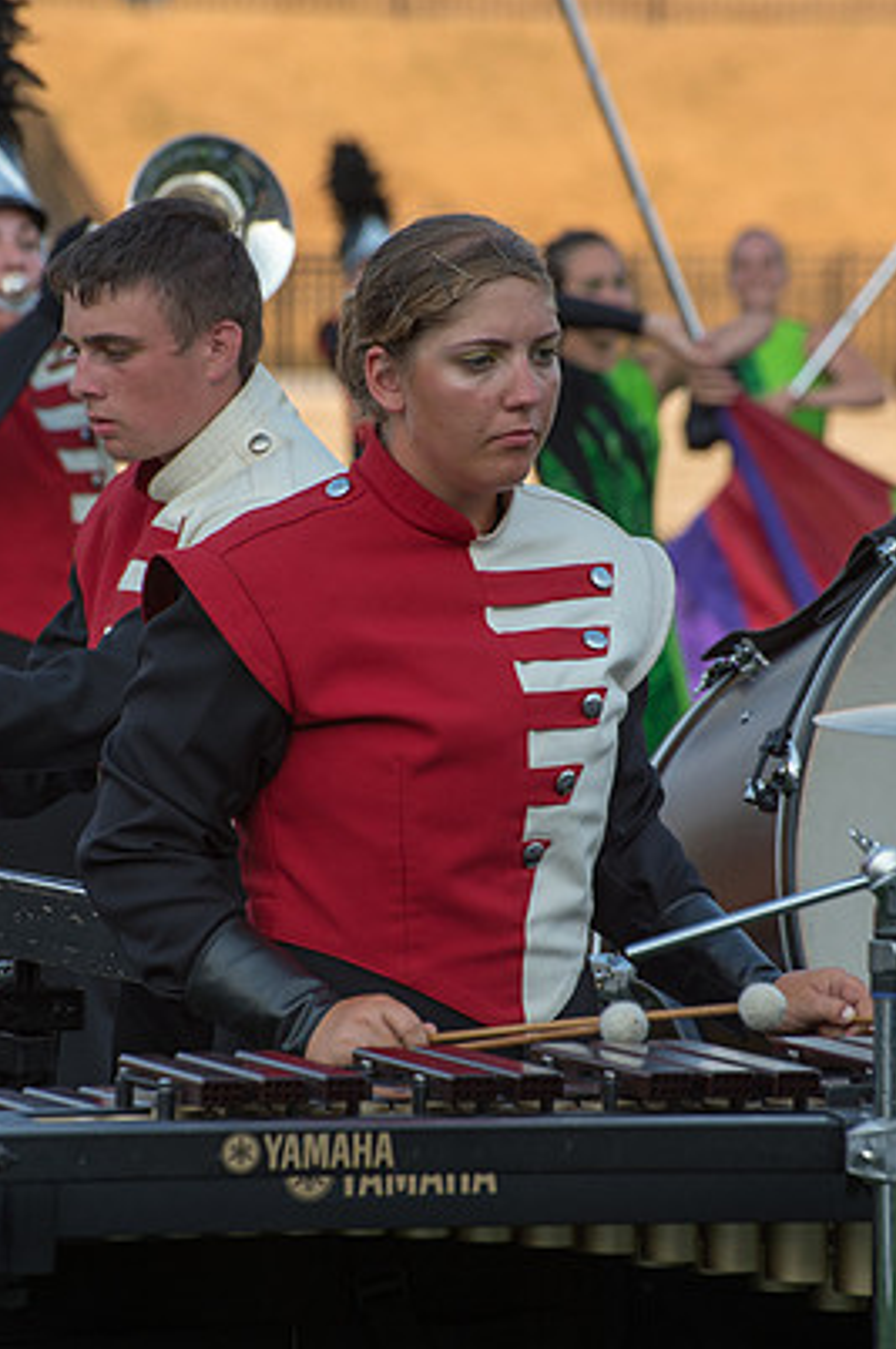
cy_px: 711
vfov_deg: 8.4
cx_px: 435
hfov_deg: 5.6
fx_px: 9207
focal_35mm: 246
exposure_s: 1/320
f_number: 9
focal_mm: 220
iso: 640
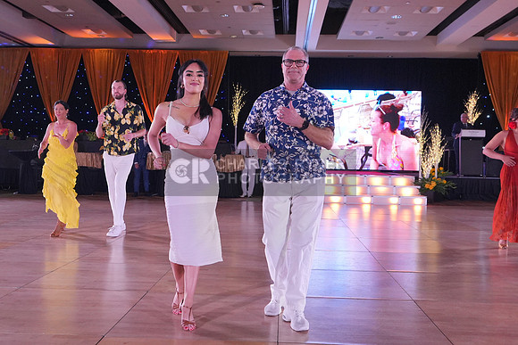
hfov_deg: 53.1
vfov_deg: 36.9
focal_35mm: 36
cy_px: 172
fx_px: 518
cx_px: 259
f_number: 4
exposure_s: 1/400
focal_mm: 24
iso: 2000
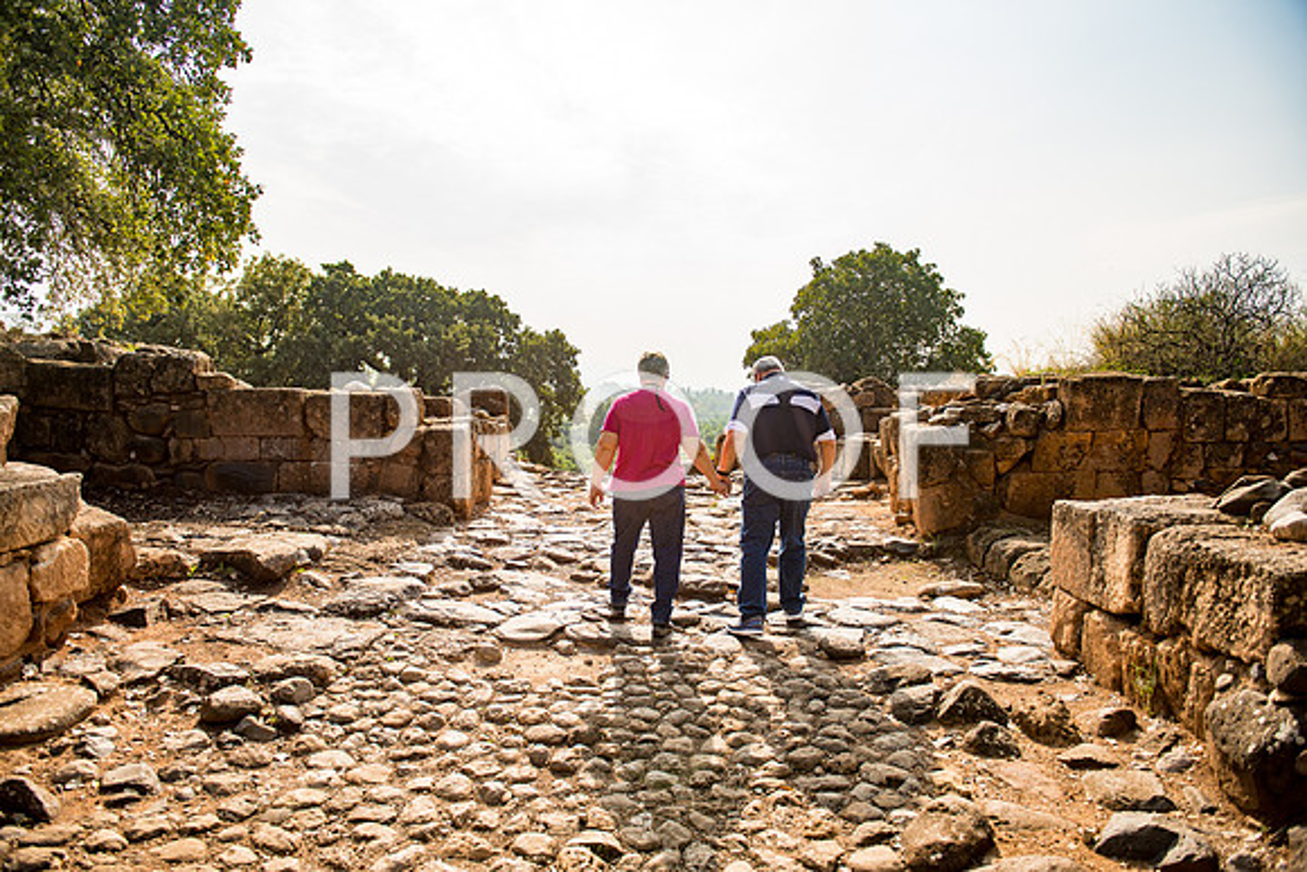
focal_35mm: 24
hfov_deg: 73.7
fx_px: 871
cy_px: 436
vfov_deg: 53.2
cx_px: 654
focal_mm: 24
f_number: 2.8
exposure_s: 1/1600
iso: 100
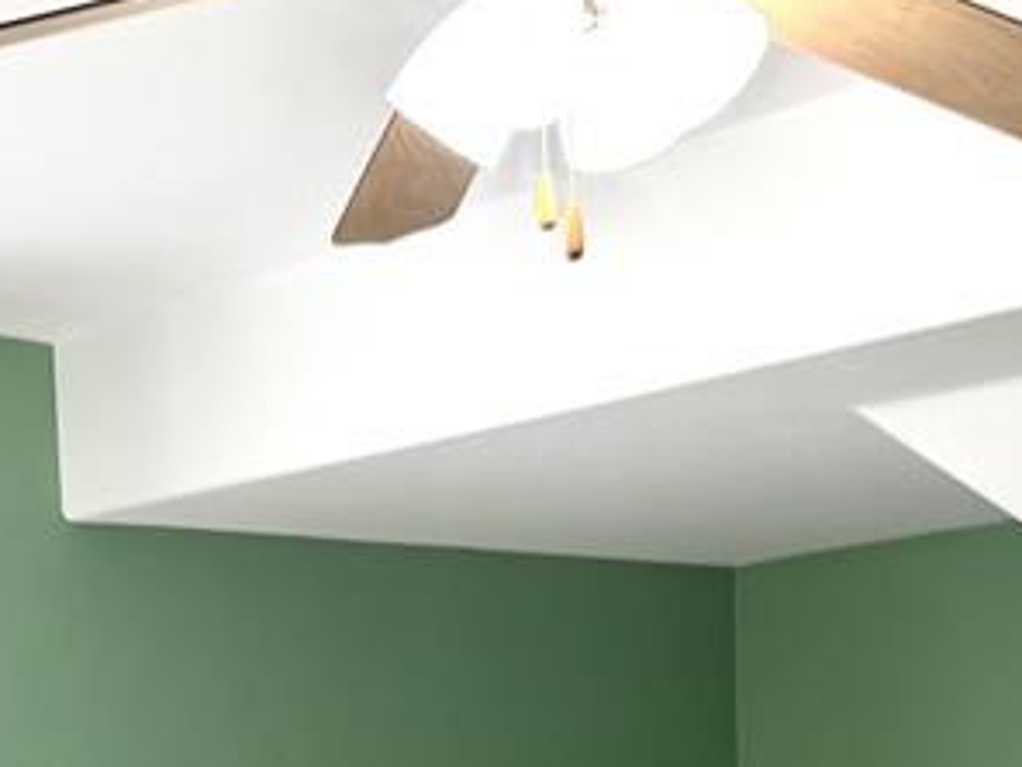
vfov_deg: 16.4
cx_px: 404
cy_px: 1119
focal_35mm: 83
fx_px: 2450
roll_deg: +1.9
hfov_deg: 23.5
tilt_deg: -6.2
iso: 80
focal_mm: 6.76
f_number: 1.78
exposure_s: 1/178
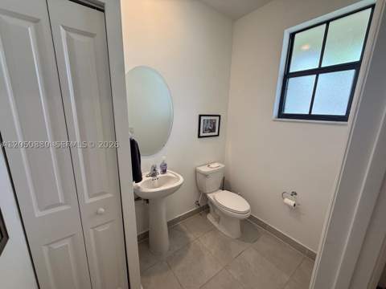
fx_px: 156
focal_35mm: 14
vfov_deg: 85.7
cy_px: 144
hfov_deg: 102.1
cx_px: 193
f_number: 2.2
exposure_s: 1/120
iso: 160
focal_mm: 2.22
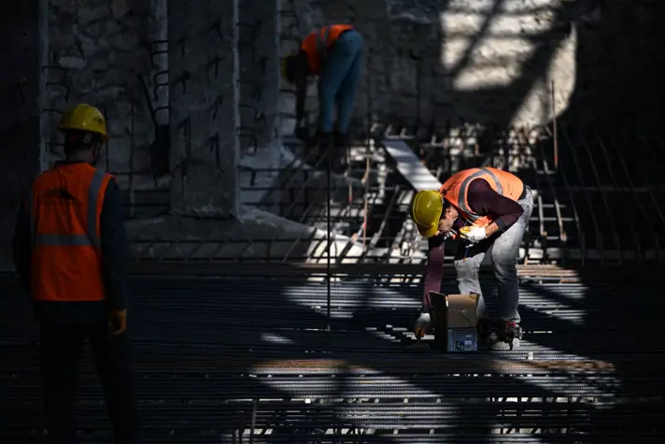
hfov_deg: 8.3
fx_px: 4563
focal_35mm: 247
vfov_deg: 5.6
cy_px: 243
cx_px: 403
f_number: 2.8
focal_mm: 200
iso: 500
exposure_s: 1/5000
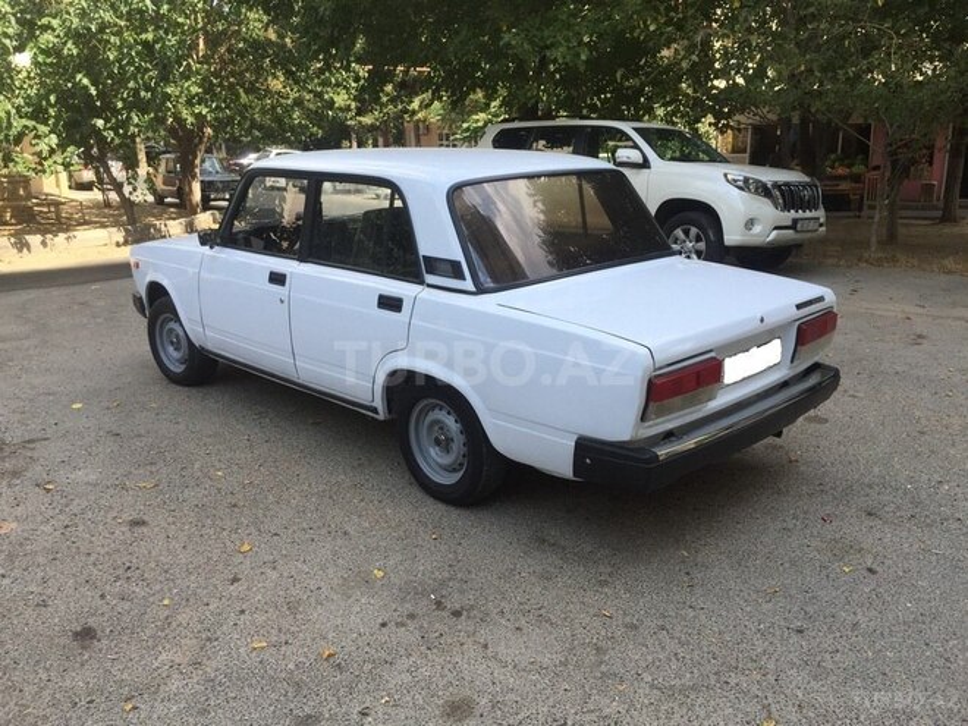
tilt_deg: -13.6
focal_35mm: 29
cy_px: 363
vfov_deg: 48.2
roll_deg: +0.9
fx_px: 811
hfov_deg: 61.7
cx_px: 484
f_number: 2.2
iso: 32
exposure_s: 1/860
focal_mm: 4.15
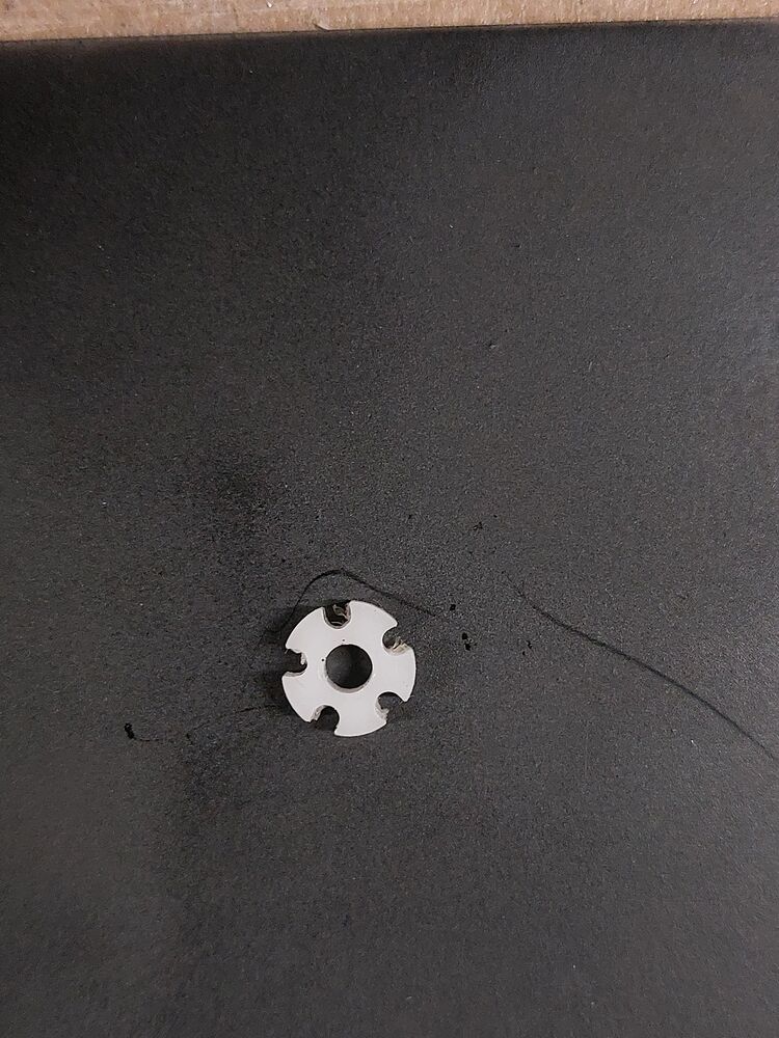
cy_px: 519
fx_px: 720
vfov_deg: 71.6
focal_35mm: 24
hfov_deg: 56.8
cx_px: 390
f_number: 1.8
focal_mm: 5.23
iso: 400
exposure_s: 1/50
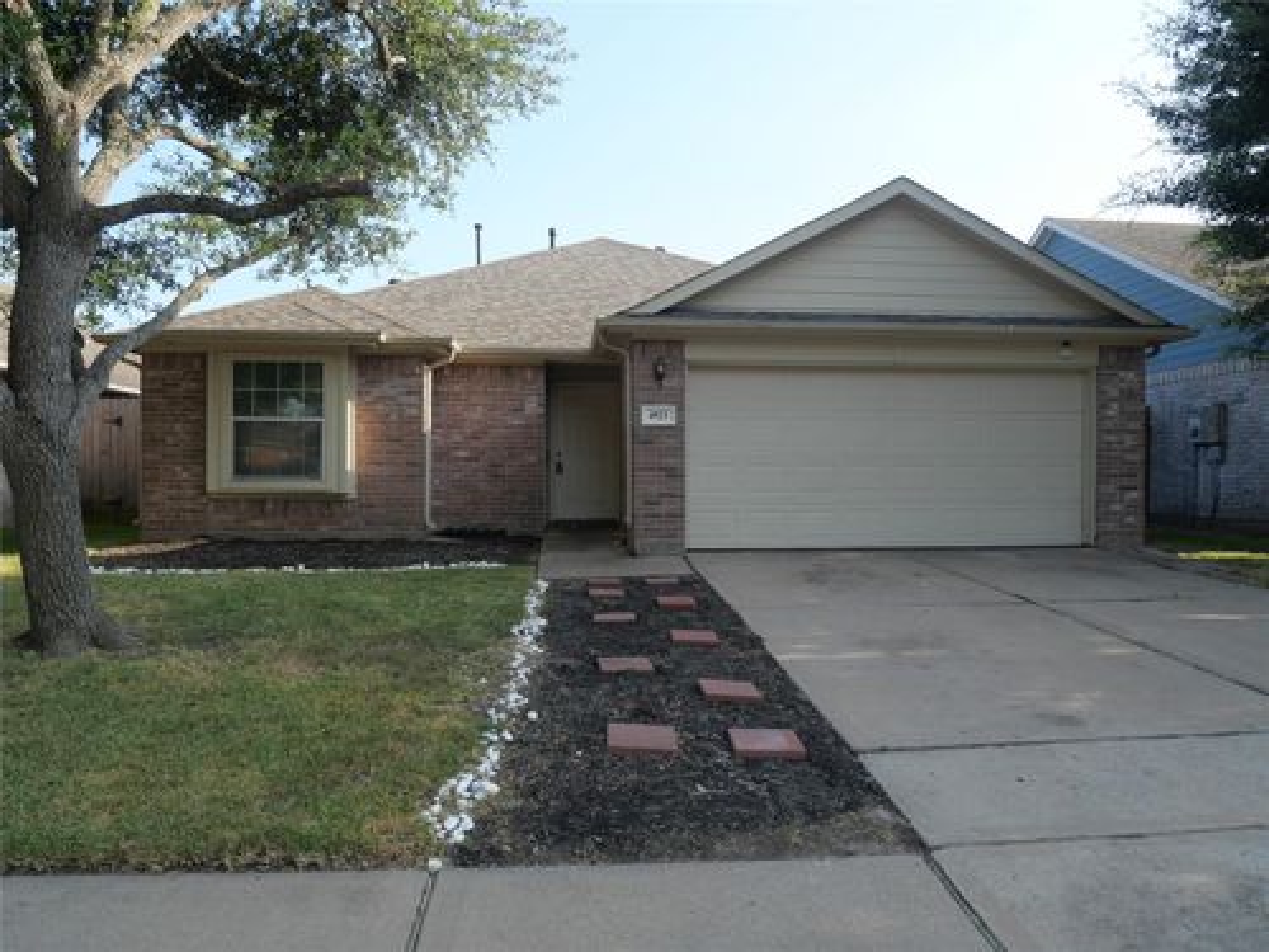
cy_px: 476
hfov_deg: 71.6
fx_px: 880
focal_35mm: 24
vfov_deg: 56.8
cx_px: 634
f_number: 5.6
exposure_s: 1/250
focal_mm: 12
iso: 200
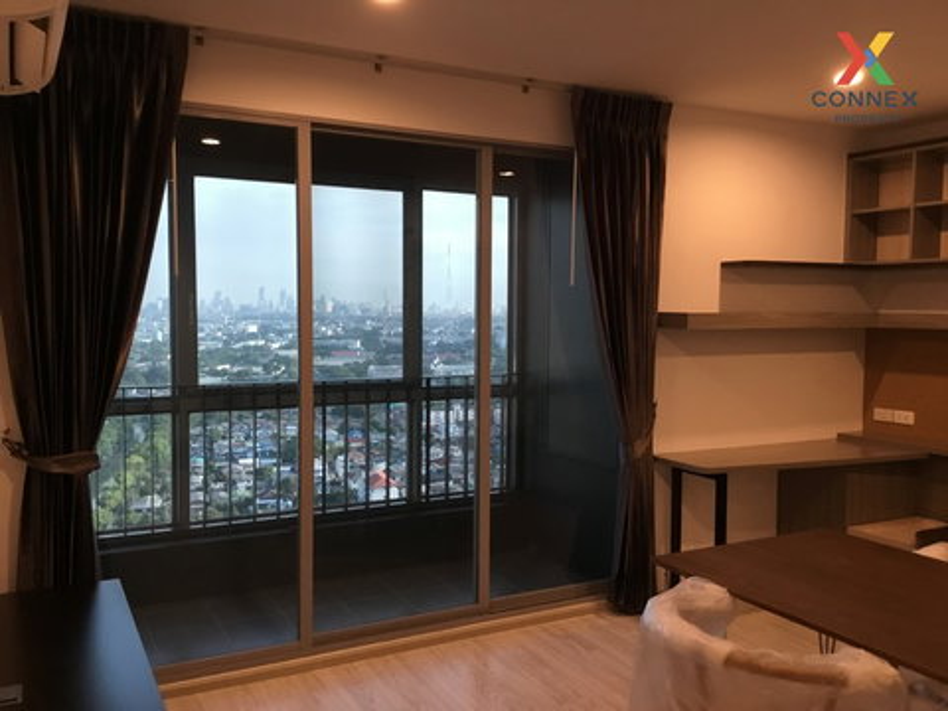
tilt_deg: -2.9
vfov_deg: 45.4
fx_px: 849
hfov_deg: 58.4
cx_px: 474
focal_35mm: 31
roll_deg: -0.8
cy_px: 356
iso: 100
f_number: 2.4
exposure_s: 1/33
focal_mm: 3.3
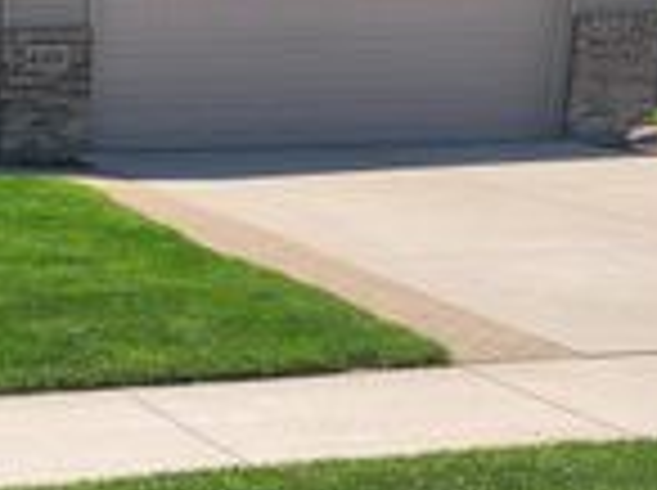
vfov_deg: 18.3
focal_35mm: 79
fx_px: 1497
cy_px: 438
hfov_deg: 21.8
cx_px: -248
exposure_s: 1/1314
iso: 20
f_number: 1.8
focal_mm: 5.4
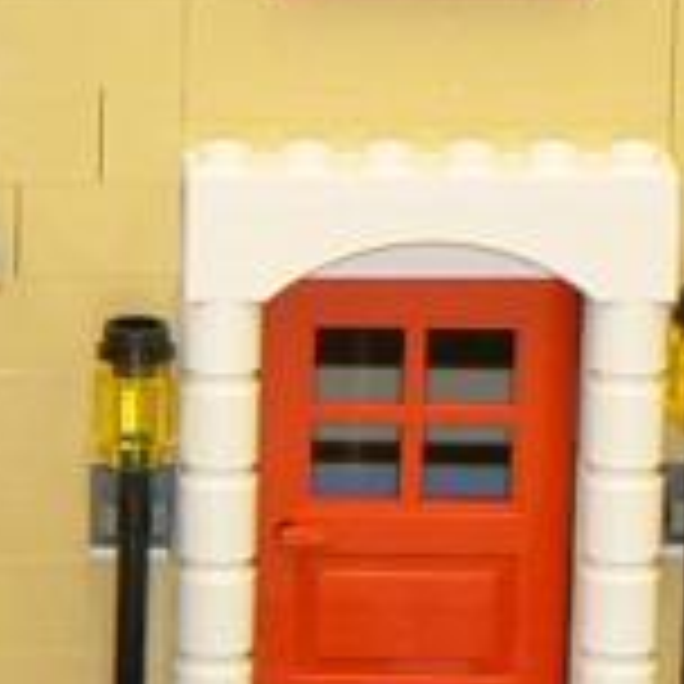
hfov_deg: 2.8
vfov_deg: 2.8
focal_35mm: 632
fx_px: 14129
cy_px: 9
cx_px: -756
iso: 100
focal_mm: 14.5
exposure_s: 1/8
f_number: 3.2
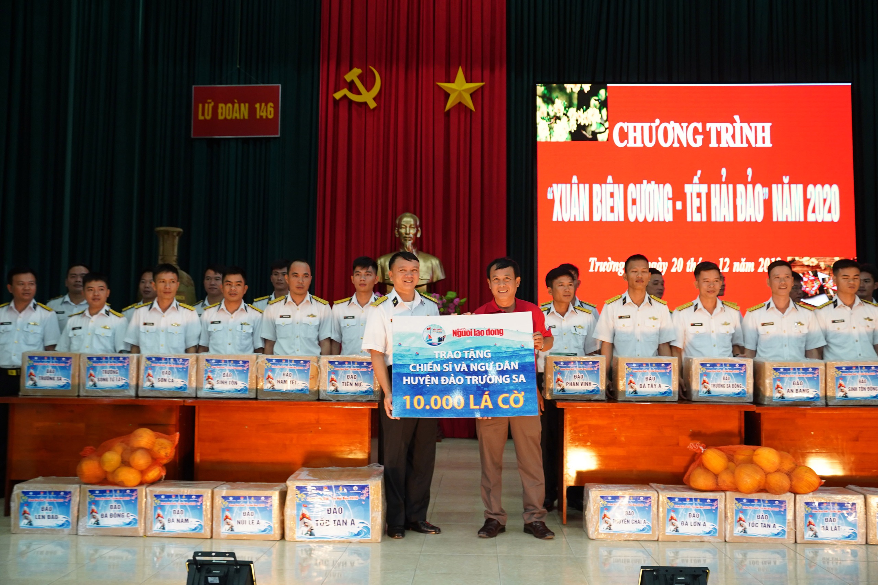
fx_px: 805
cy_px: 292
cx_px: 439
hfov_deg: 57.2
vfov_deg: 40.0
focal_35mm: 33
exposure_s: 1/60
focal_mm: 22
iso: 800
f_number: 2.8
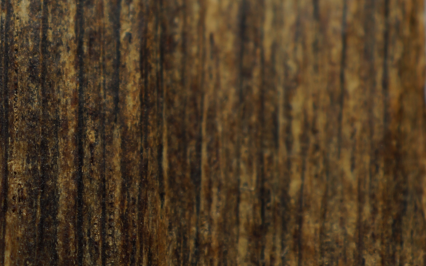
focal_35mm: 118
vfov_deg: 11.1
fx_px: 1370
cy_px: 110
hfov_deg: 17.0
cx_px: -73
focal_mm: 30
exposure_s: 1/160
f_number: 4
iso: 100
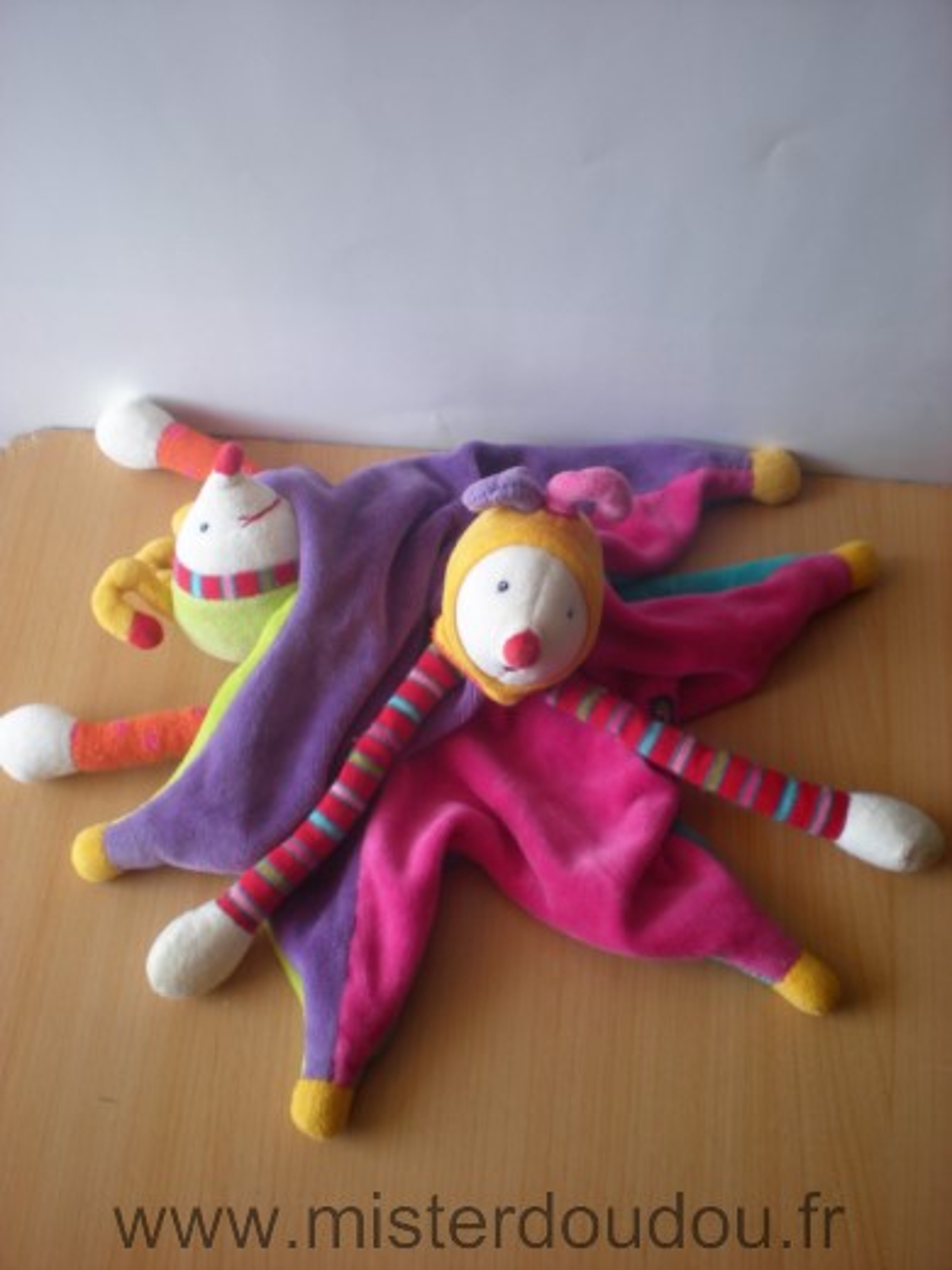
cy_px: 635
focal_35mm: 38
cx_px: 476
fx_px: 1393
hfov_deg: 37.7
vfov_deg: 49.0
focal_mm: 6.3
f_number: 3.1
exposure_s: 1/67.1
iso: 64
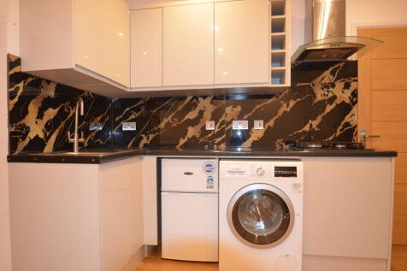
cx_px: 204
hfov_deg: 81.2
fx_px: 237
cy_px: 136
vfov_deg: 59.5
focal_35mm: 21
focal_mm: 14
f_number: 4
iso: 1250
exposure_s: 1/60
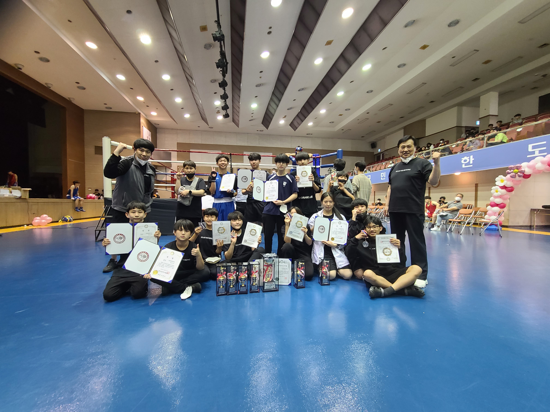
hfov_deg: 106.2
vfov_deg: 89.9
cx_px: 275
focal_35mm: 13
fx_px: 207
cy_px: 206
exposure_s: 1/40
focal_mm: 2.2
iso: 320
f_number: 2.2
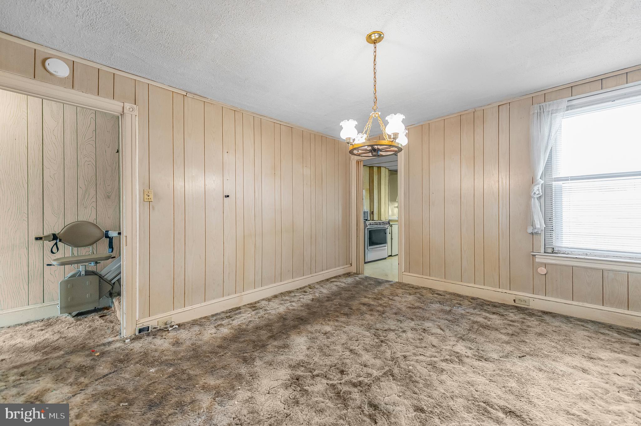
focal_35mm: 14
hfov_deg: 104.3
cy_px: 213
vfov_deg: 81.1
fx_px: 249
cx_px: 320
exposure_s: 1/125
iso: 2000
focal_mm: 14
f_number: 2.8
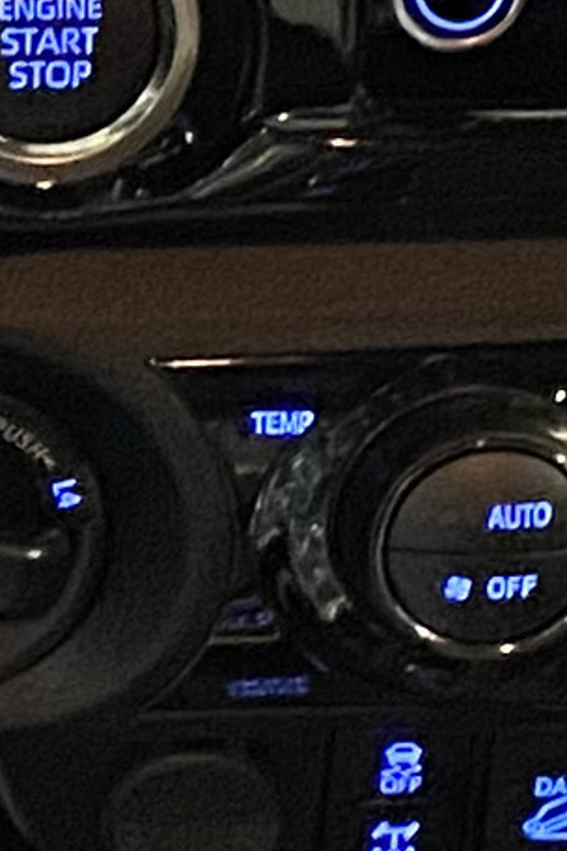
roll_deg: +0.0
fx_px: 5646
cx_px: -546
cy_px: 575
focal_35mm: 239
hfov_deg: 5.6
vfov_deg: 8.6
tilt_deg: -37.0
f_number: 1.8
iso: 800
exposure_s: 1/25
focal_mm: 4.25
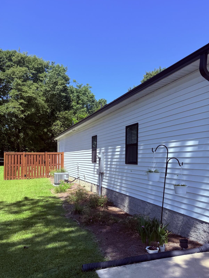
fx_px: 242
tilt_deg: -0.3
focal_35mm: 30
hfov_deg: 46.8
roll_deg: -0.5
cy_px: 163
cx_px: 105
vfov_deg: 59.6
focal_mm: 6.76
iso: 80
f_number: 1.78
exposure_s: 1/1949
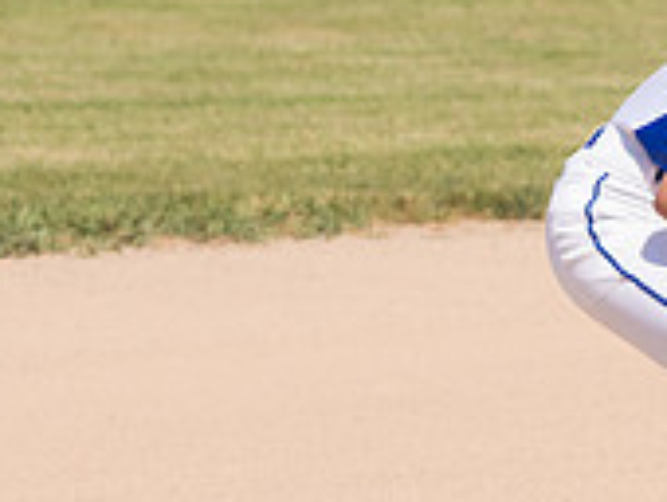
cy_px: 231
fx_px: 13700
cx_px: 930
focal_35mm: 710
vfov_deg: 2.1
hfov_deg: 2.8
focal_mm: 145
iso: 320
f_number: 5.6
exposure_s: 1/1600
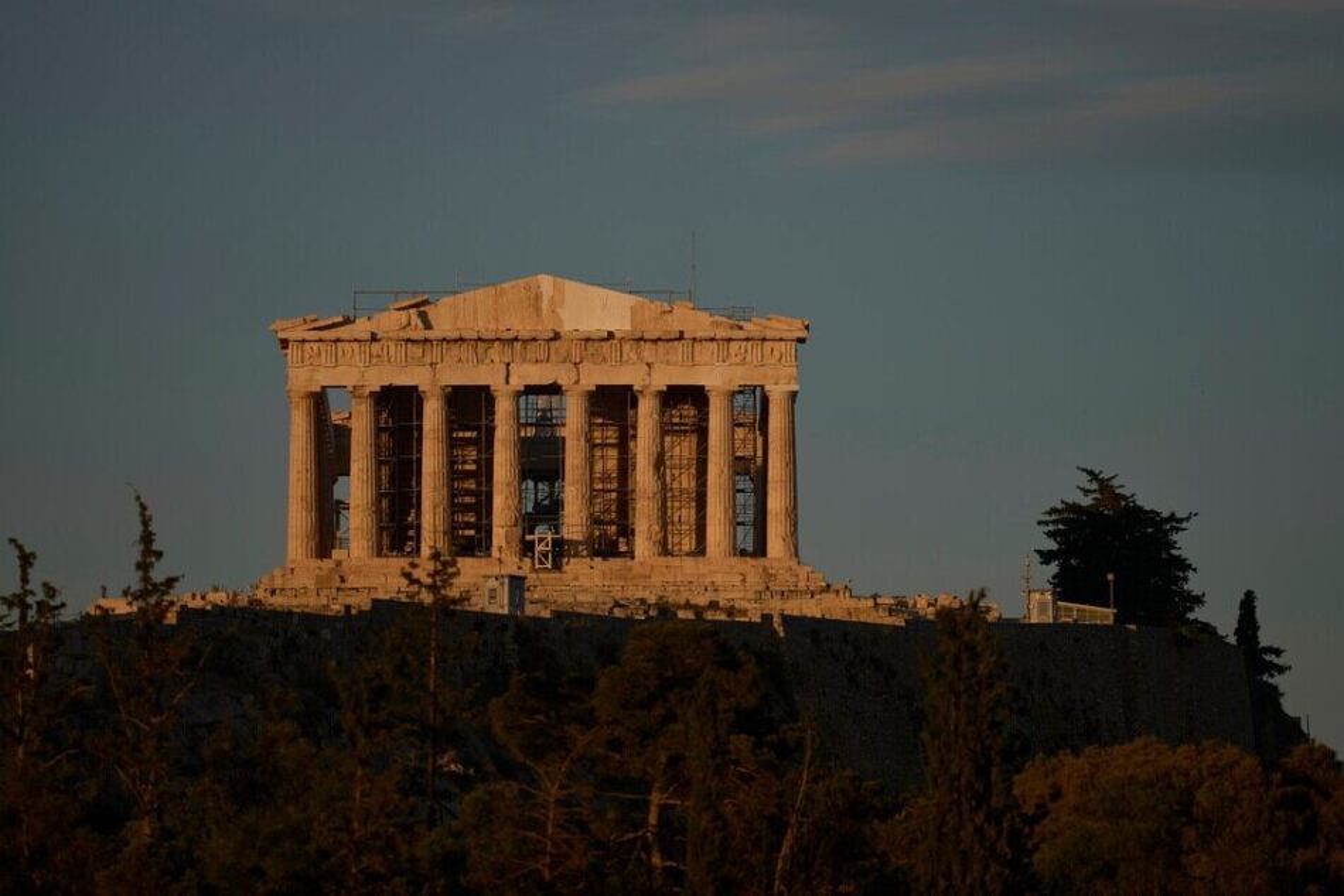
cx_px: 672
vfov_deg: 3.4
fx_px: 14937
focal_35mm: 400
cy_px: 448
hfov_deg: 5.2
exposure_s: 1/2000
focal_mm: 400
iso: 50
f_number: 2.8
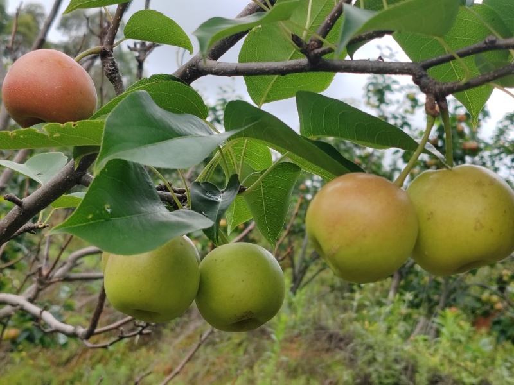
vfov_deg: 26.6
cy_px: 192
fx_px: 817
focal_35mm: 55
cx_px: 257
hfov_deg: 34.9
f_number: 1.8
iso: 100
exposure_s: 1/400
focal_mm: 6.14
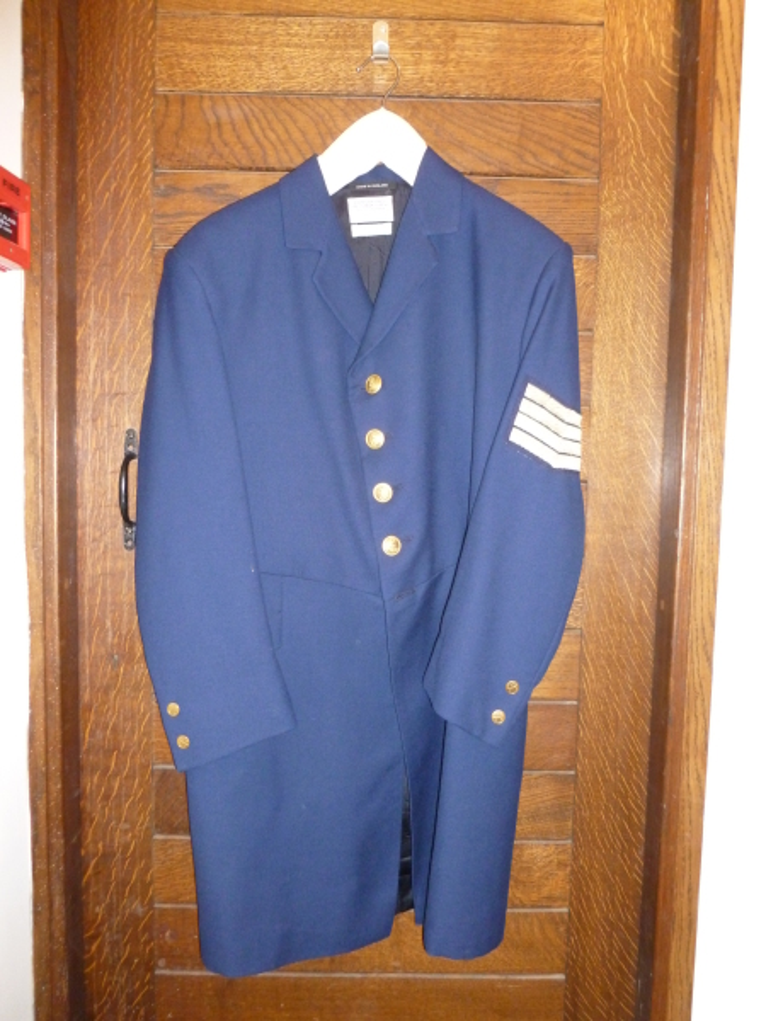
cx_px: 383
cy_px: 510
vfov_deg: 63.4
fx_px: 826
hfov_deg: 49.7
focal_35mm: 28
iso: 400
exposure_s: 1/60
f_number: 3.3
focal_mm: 5
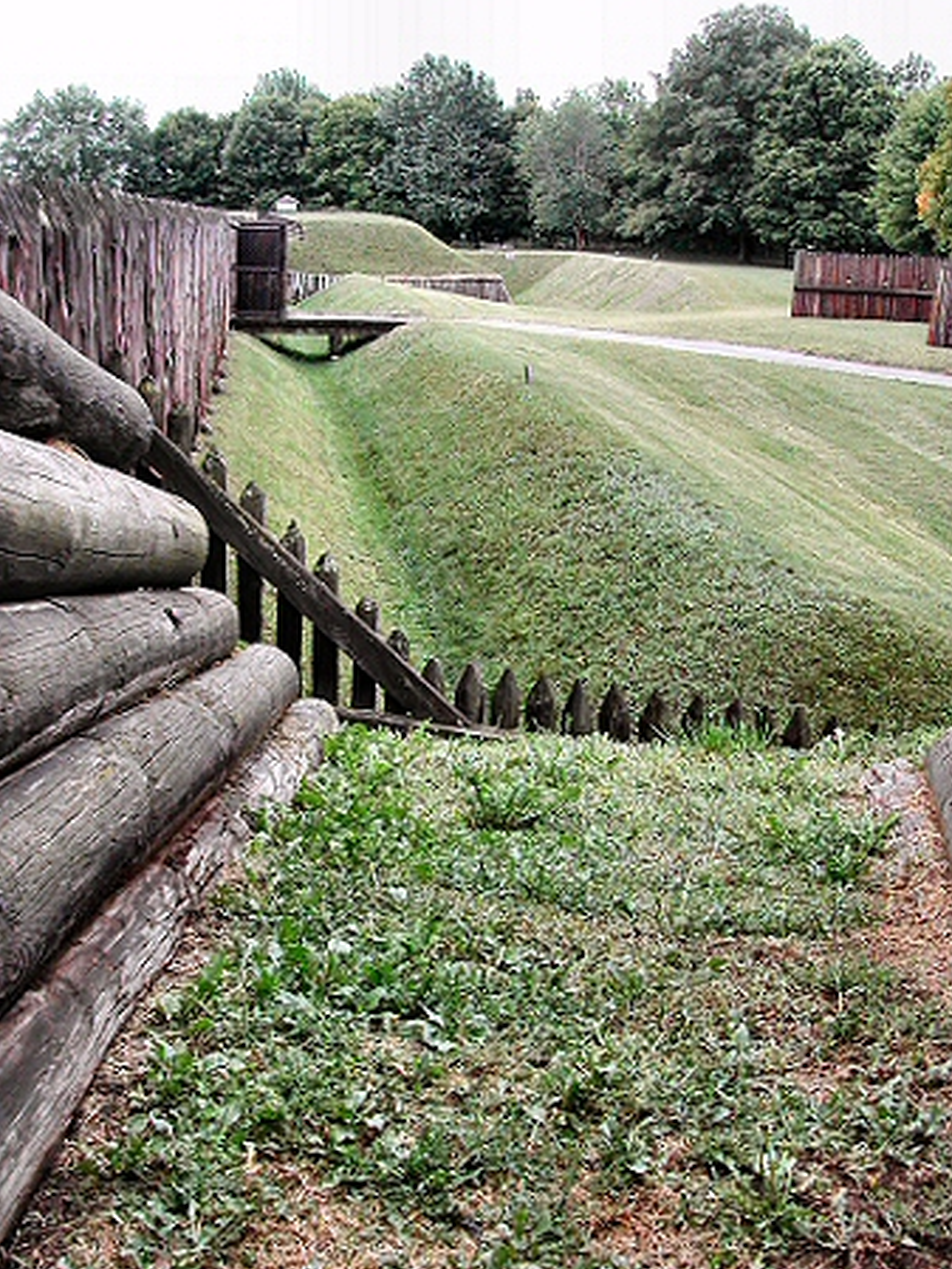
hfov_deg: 36.8
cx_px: 480
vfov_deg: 47.8
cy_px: 646
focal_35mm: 39
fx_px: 1429
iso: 100
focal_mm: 8
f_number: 2.8
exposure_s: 1/273
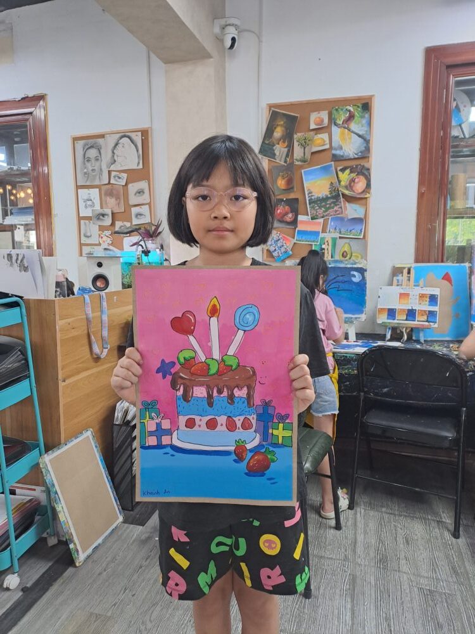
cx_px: 238
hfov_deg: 54.9
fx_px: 457
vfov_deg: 69.4
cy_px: 317
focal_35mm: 25
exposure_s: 1/50
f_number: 1.8
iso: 100
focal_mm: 4.65
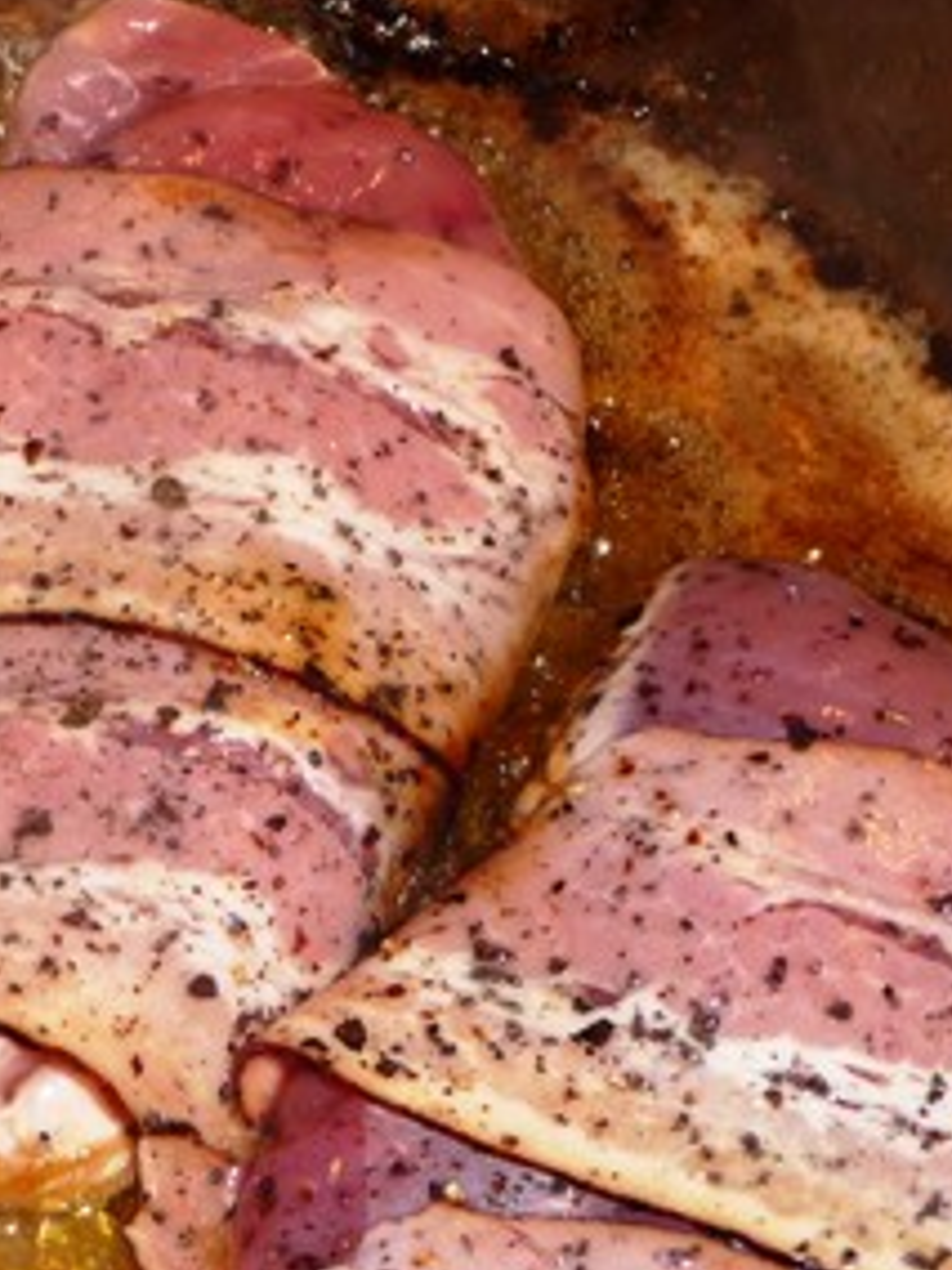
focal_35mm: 124
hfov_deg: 11.8
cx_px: -9
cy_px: 988
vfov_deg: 15.8
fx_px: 4547
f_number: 4.3
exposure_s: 1/30
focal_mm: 9.3
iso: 100
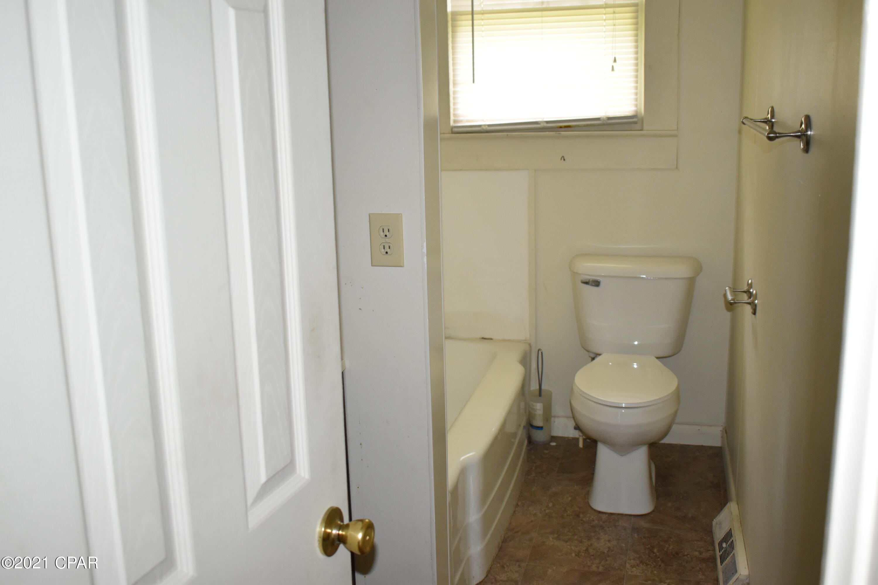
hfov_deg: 53.1
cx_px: 439
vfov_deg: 36.9
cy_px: 292
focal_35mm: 36
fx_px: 878
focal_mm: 24
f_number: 4
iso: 2000
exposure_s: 1/60
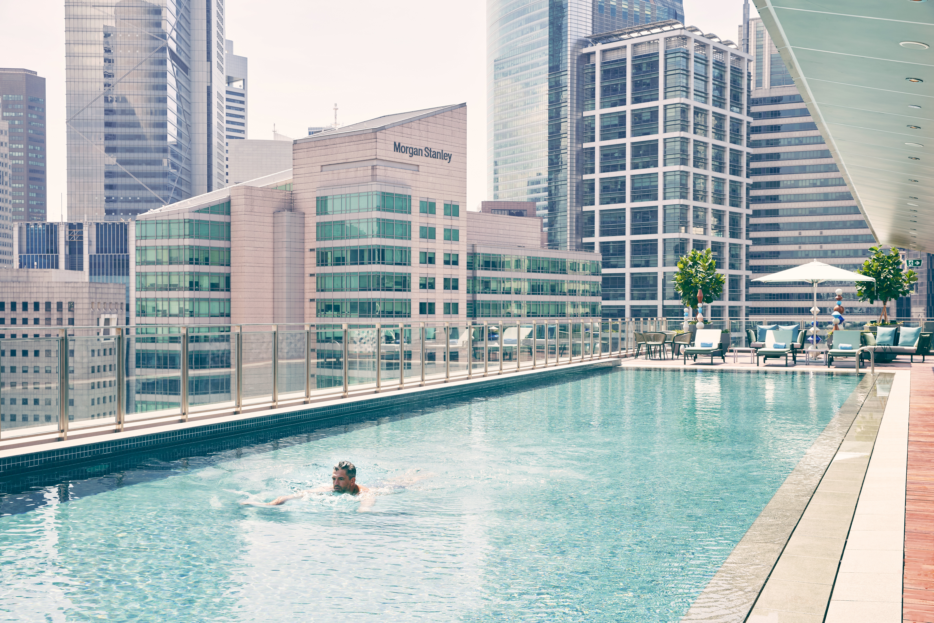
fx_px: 1064
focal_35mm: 41
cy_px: 312
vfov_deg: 32.6
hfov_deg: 47.4
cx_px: 467
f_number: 8
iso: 100
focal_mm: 41
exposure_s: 1/80
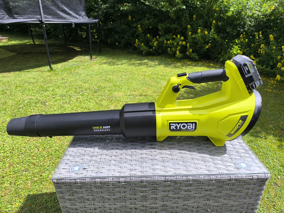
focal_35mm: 23
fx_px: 189
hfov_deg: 73.9
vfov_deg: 58.9
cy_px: 106
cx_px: 142
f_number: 1.65
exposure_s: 1/638
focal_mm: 6.14
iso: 50
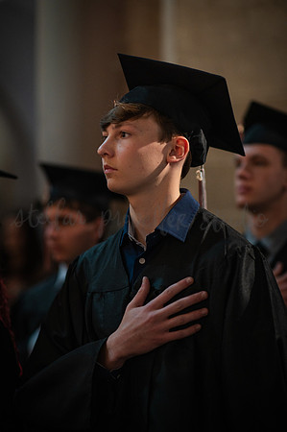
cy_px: 216
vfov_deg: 23.9
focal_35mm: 85
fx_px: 1019
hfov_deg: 16.0
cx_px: 144
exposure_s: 1/200
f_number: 1.6
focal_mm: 85
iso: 1000
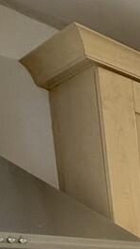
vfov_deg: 28.4
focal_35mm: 59
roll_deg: +0.1
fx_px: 389
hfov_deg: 12.3
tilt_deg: -8.0
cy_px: 332
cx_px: 392
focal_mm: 2.22
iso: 500
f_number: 2.2
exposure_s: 1/50
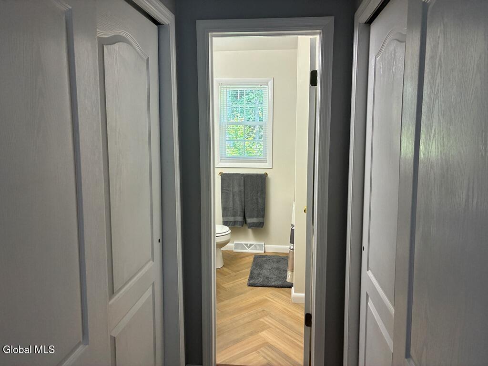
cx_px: 244
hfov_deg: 67.3
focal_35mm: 26
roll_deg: +0.8
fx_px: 367
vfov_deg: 53.1
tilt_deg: -7.8
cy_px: 183
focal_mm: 4.2
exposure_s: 1/60
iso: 100
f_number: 1.64
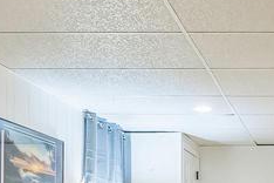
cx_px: 306
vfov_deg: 18.2
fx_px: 533
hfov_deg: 26.4
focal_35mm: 70
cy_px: 233
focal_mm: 16
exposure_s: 1/60
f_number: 4
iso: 4000
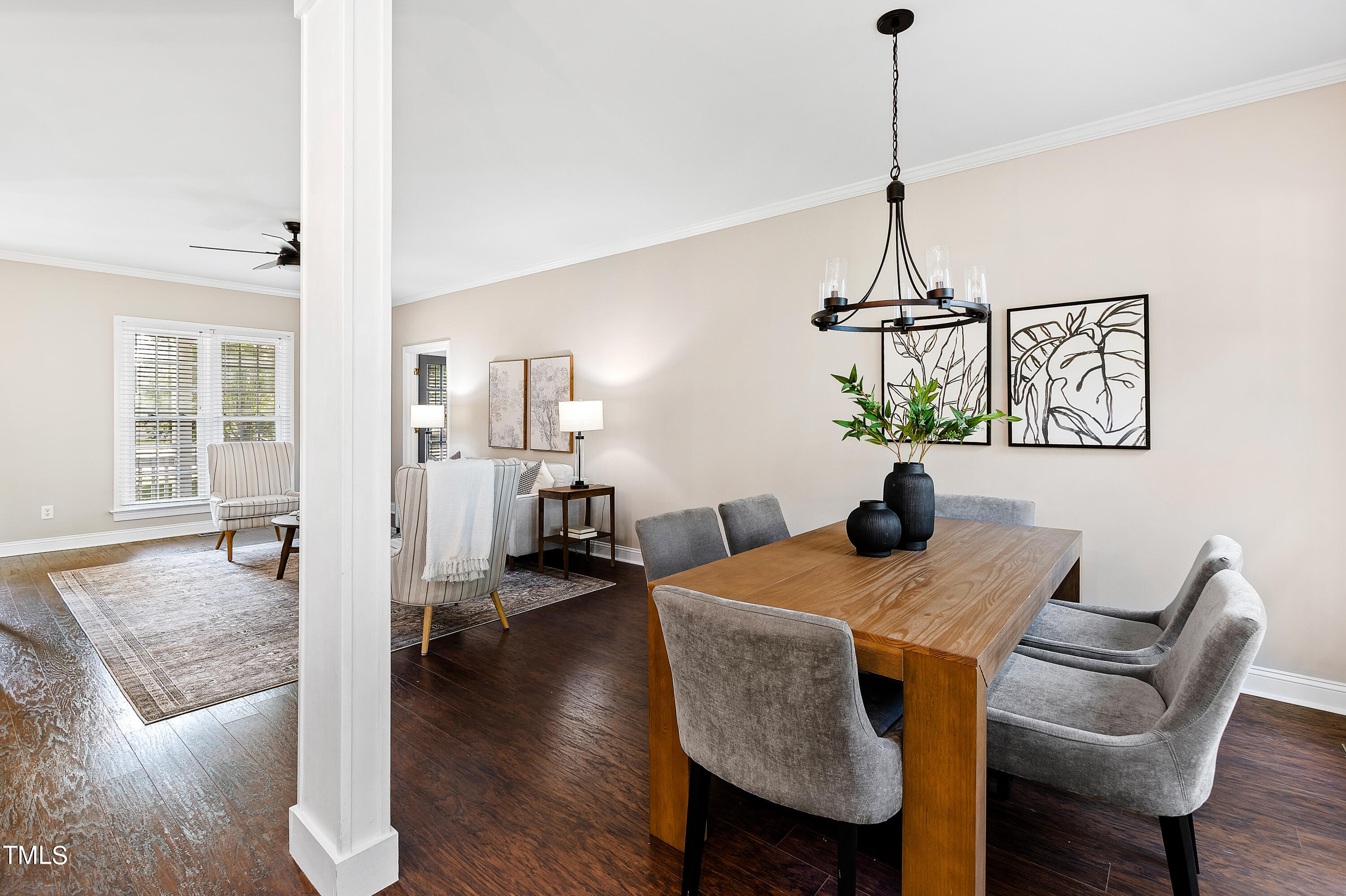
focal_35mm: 15
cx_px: 673
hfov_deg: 100.4
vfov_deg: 77.3
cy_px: 448
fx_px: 561
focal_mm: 10
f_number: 8
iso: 100
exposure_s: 1.3
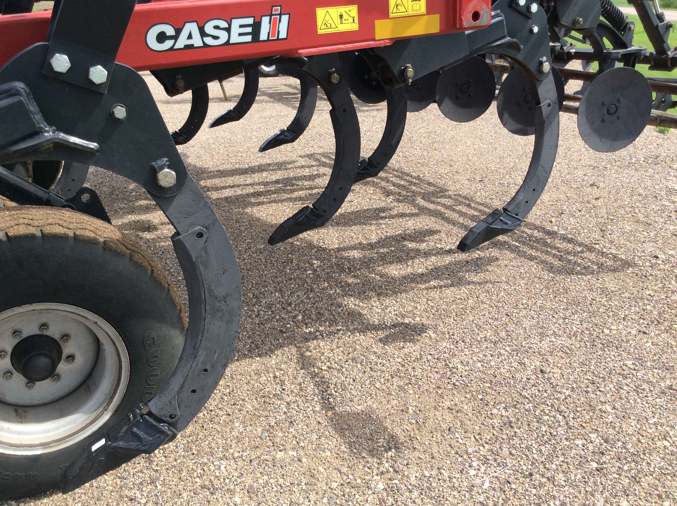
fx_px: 625
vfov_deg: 44.1
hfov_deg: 56.9
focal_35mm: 32
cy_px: 253
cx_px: 338
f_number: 2.4
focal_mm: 3.3
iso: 32
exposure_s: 1/733
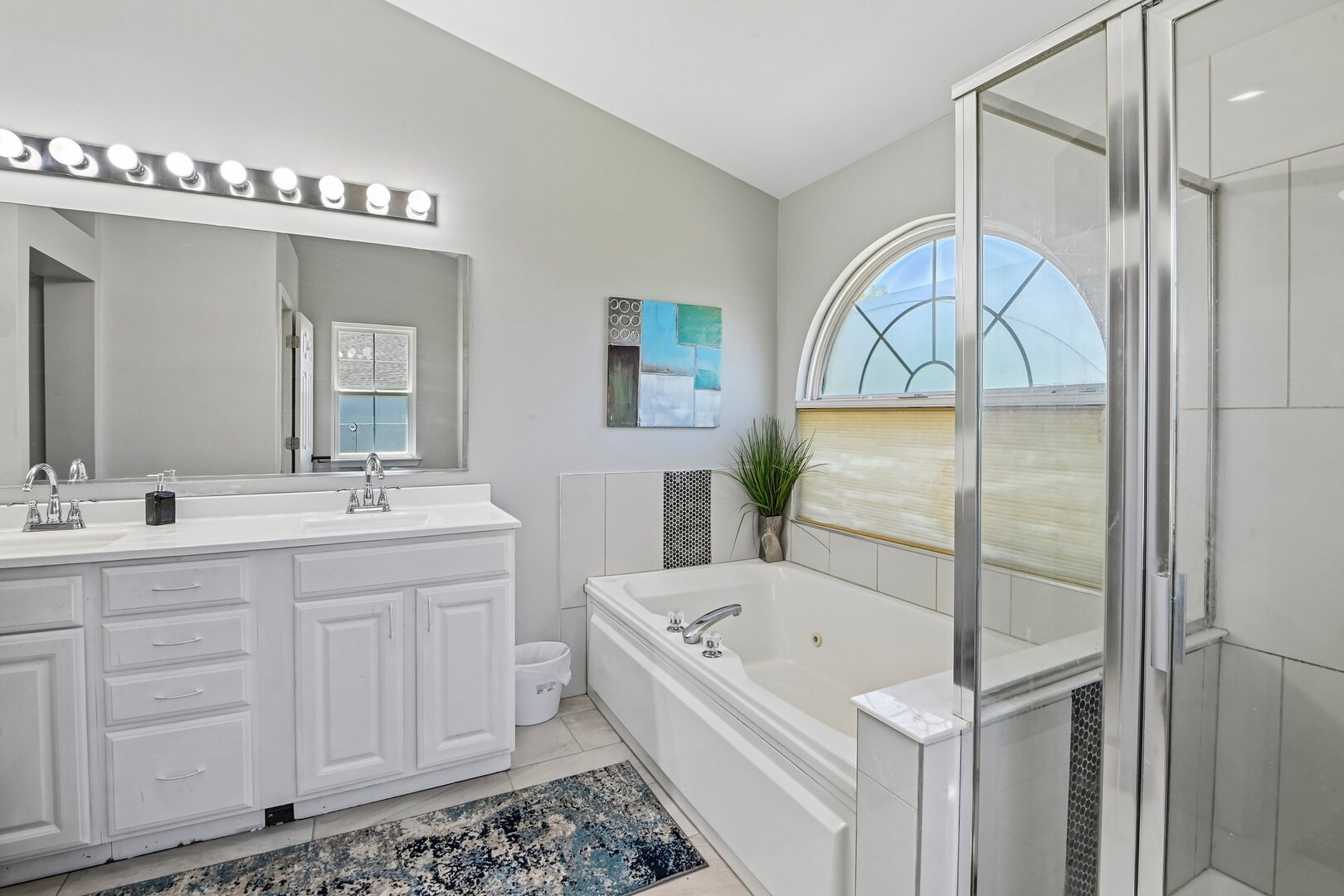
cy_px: 448
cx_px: 672
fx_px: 597
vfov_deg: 73.7
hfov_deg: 96.7
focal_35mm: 16
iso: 400
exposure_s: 1/40
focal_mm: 16
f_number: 13
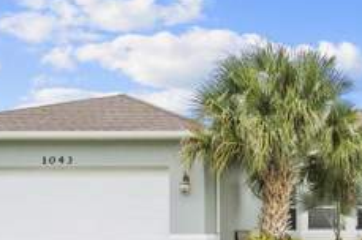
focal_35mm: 49
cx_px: 356
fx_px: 492
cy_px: 236
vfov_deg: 26.1
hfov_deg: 36.6
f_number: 9
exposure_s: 1/125
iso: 250
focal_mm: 14
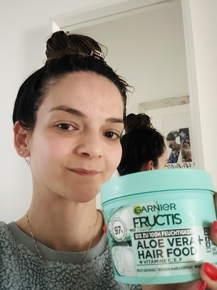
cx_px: 108
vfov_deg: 60.0
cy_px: 145
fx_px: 251
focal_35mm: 30
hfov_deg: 46.8
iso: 640
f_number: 1.9
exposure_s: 1/16
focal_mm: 2.69
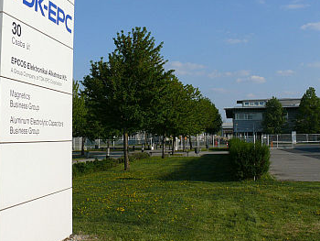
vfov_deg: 32.2
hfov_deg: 42.0
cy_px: 100
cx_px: 165
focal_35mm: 45
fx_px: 416
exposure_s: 1/400
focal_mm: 7.4
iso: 100
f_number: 7.1
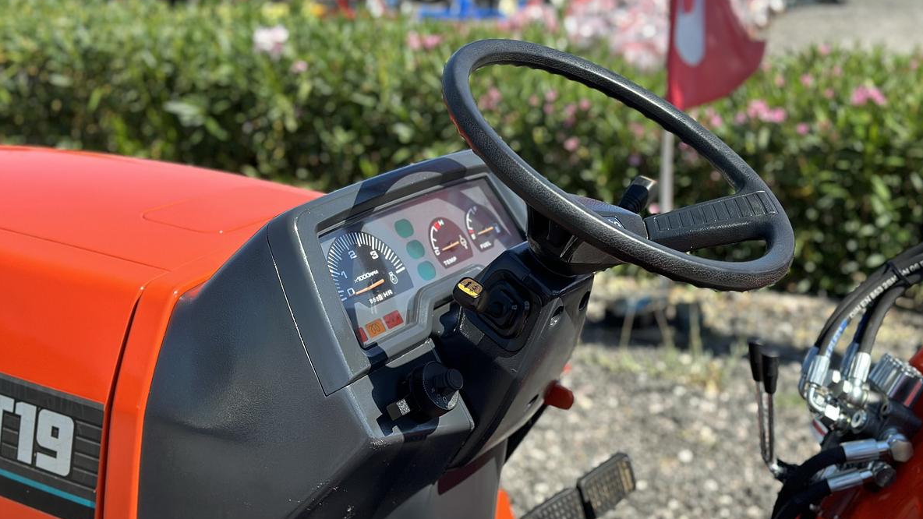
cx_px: 466
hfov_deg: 39.2
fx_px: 1297
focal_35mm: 53
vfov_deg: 22.6
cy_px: 219
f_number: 1.78
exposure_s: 1/2358
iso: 80
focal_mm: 6.86
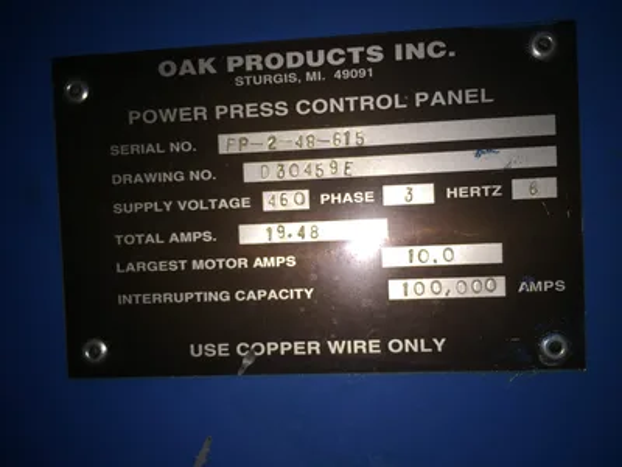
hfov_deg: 61.7
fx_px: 521
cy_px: 234
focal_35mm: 29
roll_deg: +3.2
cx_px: 311
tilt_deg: +0.8
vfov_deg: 48.2
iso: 32
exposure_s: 1/297
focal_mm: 4.15
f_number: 2.2
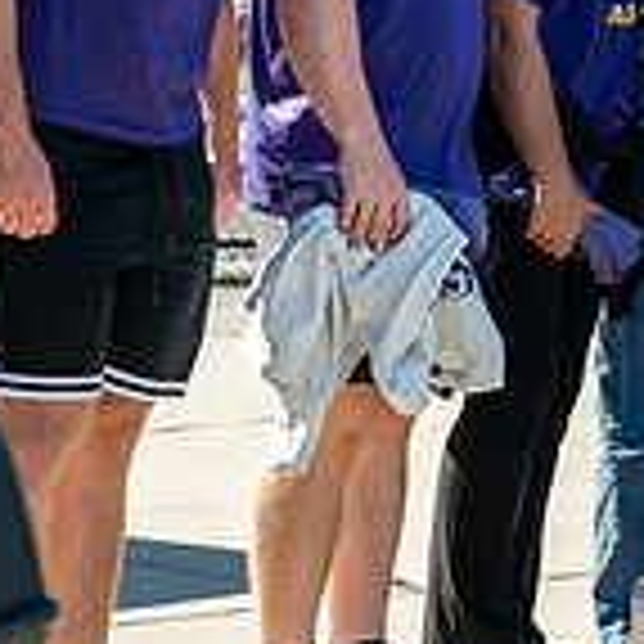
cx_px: 1171
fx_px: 5073
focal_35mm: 241
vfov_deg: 7.2
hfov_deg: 7.1
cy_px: 61
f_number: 5.6
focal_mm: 70
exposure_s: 1/500
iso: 320
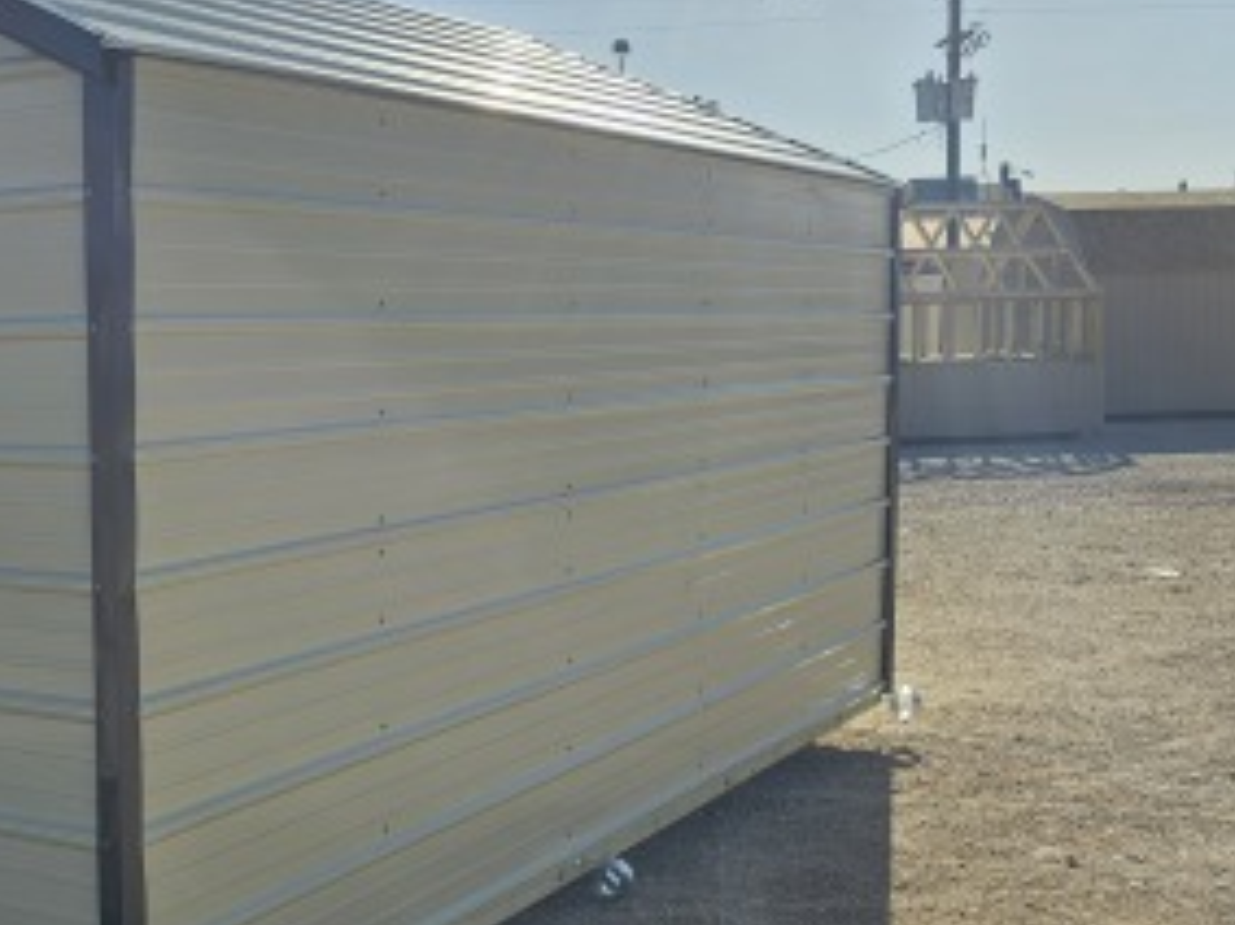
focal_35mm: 52
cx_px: 22
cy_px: 515
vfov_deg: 28.0
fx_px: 1854
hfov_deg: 33.9
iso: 10
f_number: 1.7
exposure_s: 1/1208
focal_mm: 6.3
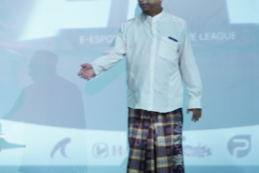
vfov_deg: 11.2
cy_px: 147
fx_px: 878
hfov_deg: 16.1
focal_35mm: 122
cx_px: -56
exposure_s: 1/60
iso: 2000
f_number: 1.8
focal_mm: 50
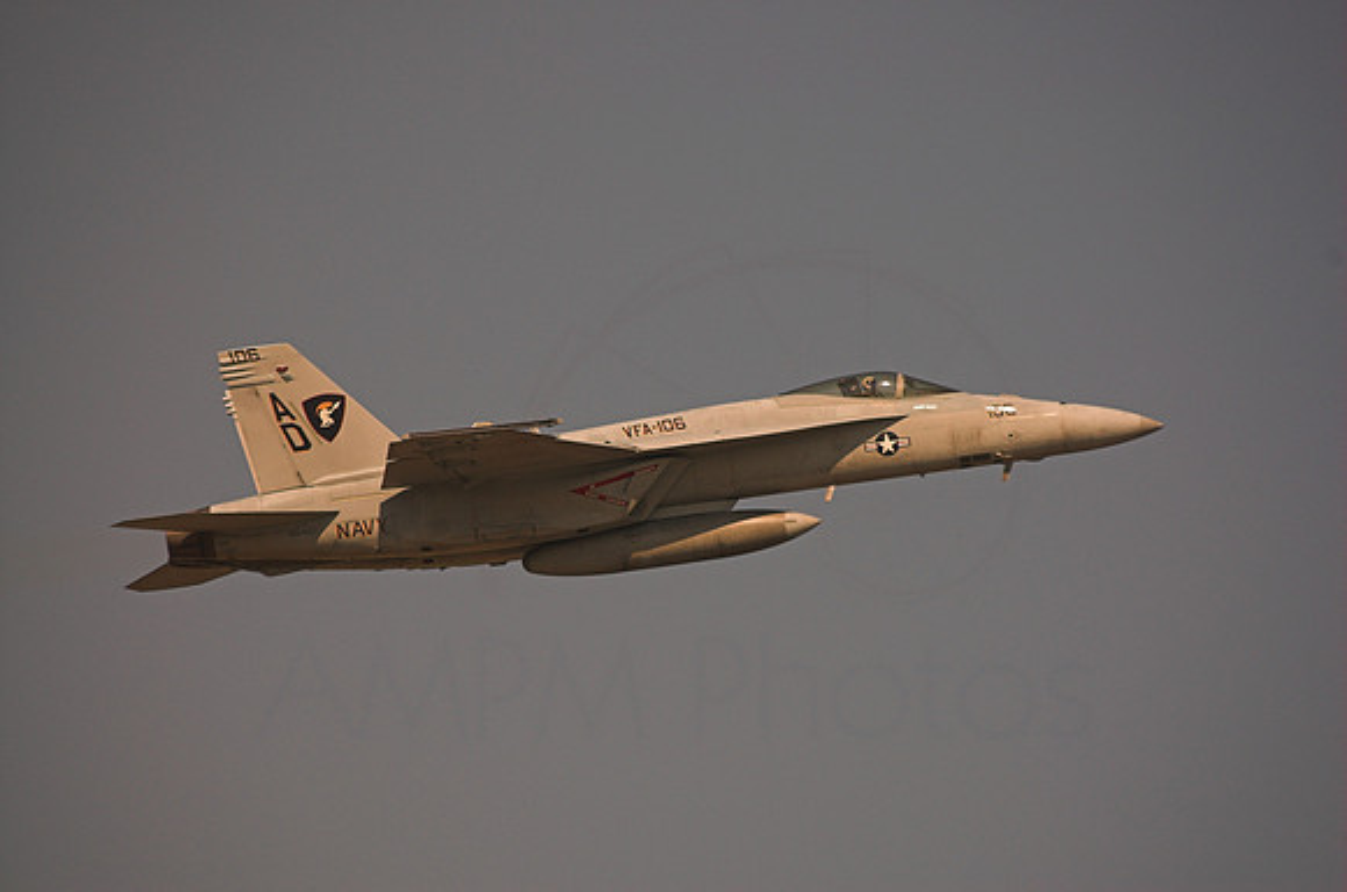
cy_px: 446
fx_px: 17921
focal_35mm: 480
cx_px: 674
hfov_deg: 4.3
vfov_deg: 2.9
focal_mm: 320
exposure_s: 1/1250
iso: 200
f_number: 7.1
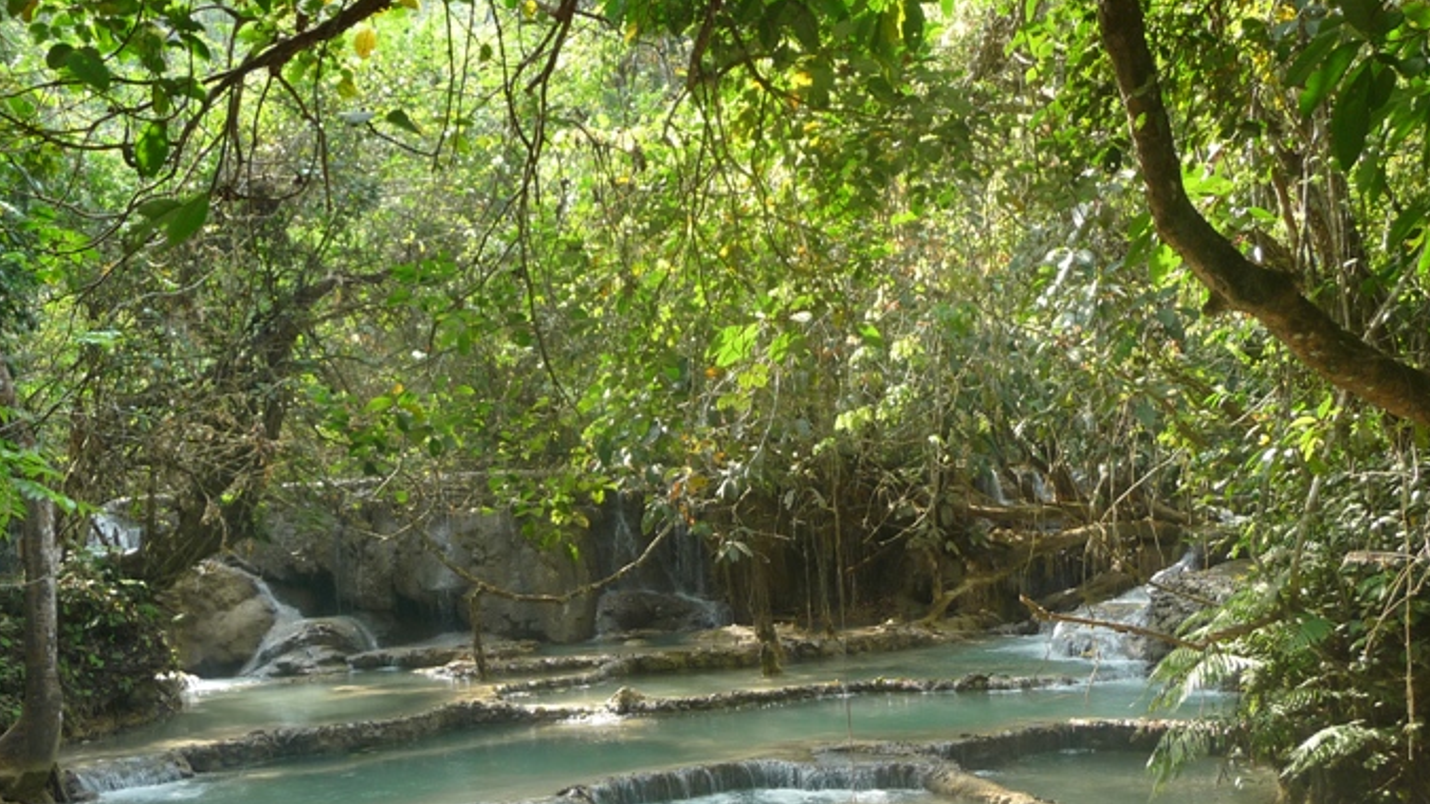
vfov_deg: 29.9
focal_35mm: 39
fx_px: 1479
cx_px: 679
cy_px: 609
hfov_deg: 51.6
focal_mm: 4.7
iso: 100
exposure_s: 1/80
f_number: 3.3
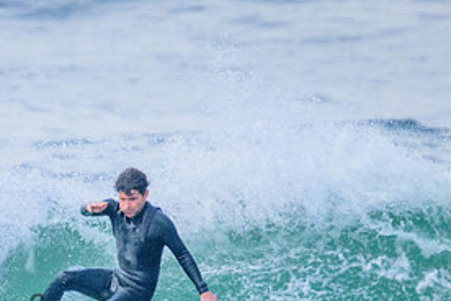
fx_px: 23024
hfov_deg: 1.1
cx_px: 63
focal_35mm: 1838
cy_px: 303
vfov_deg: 0.7
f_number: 11
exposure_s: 1/1250
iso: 4000
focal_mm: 800
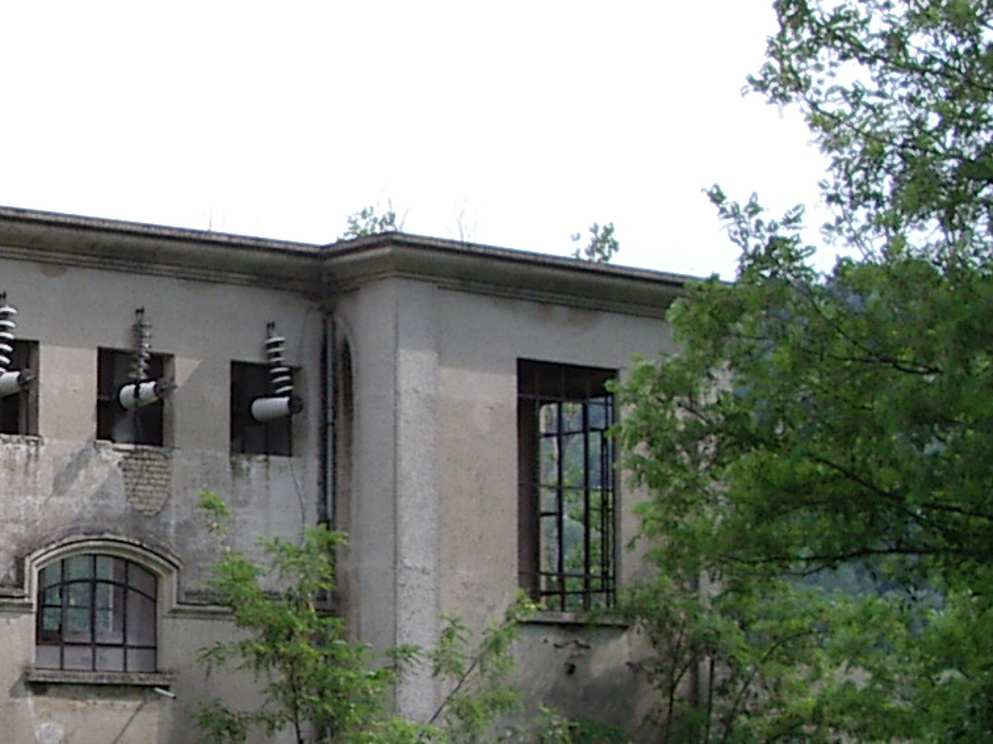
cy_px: 420
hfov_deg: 17.9
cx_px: -272
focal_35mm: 103
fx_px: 2955
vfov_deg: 14.4
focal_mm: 5.8
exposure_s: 1/160
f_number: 4.8
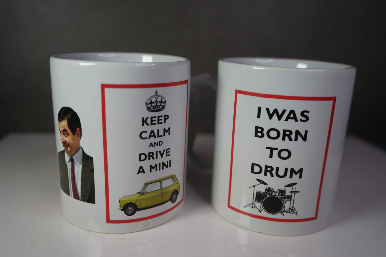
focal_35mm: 30
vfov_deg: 43.6
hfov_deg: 61.9
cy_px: 128
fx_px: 322
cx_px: 193
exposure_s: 1/60
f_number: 4
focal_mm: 30
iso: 125
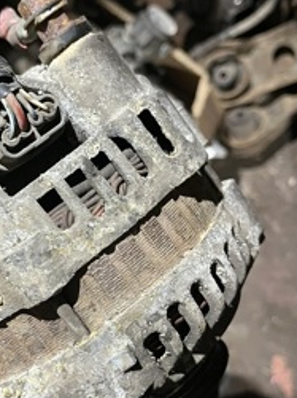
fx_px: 573
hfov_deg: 28.2
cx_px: 46
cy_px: 197
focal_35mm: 50
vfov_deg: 38.2
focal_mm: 5.1
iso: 500
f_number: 1.6
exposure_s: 1/33
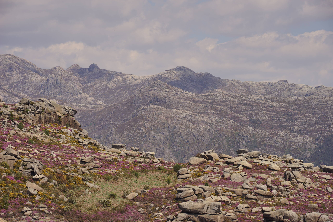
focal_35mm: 149
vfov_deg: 9.2
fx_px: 1378
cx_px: 166
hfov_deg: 13.8
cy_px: 111
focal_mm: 149
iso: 100
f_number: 10
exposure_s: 1/320
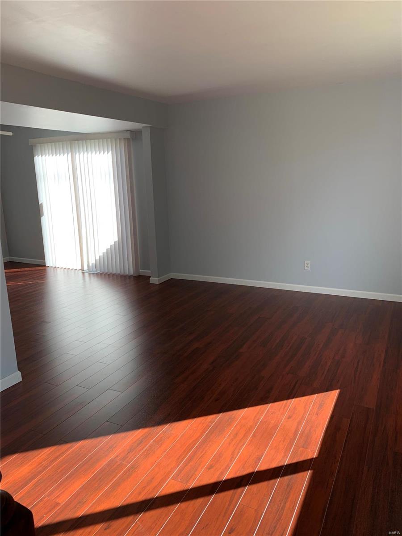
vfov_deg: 67.3
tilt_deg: -12.1
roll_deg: +1.5
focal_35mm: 26
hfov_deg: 53.1
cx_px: 201
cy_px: 268
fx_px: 403
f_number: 1.8
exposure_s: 1/201
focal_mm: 4.25
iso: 25
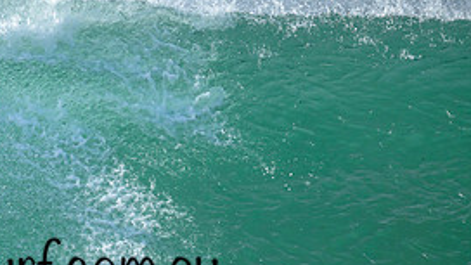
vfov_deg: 0.6
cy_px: 221
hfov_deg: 1.0
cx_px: -47
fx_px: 25952
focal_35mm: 2078
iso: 360
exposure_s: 1/2000
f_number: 6.3
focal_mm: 800
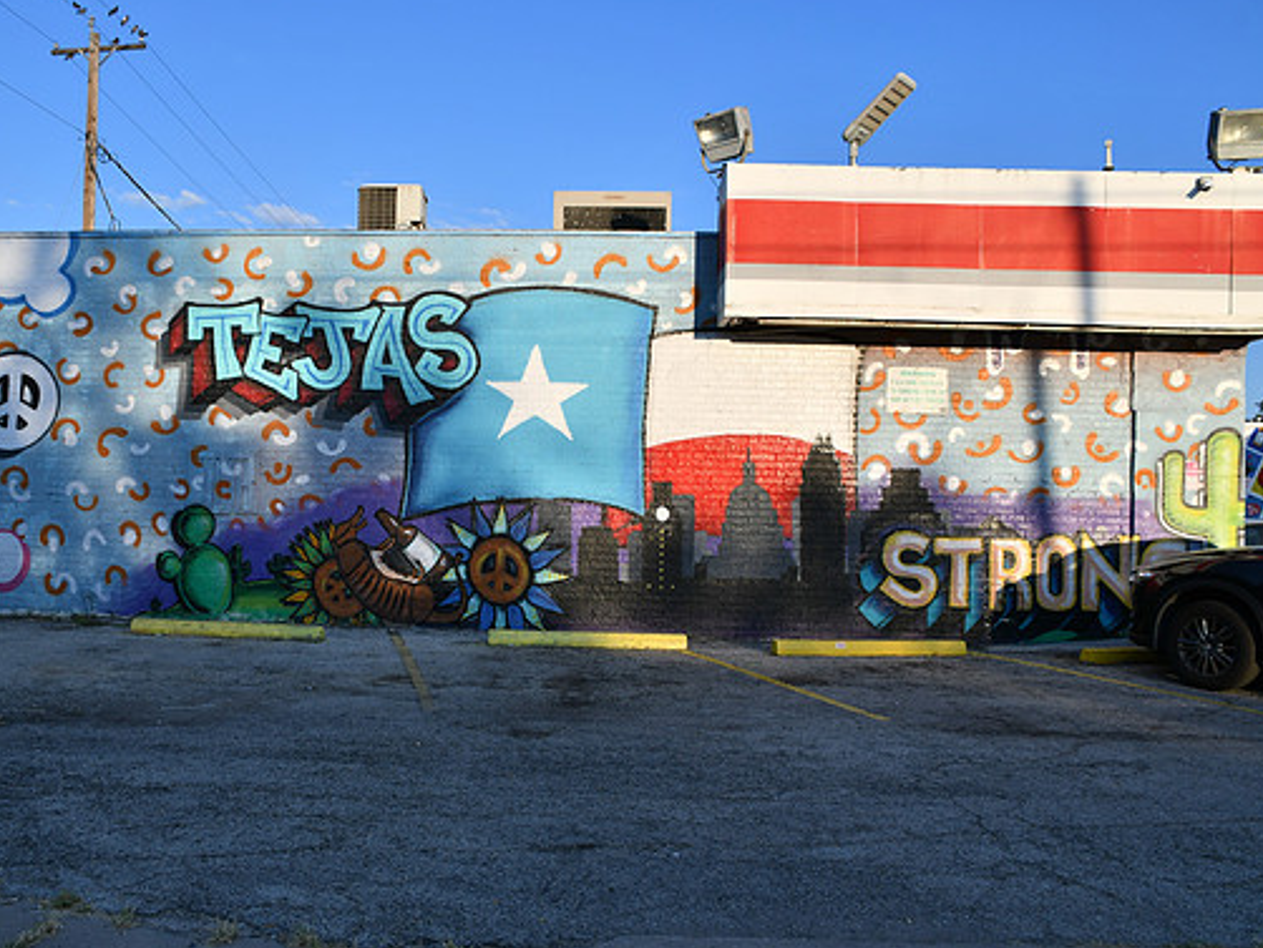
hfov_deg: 59.8
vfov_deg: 46.8
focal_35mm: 30
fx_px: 1095
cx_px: 559
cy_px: 469
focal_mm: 18
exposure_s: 1/250
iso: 100
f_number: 8
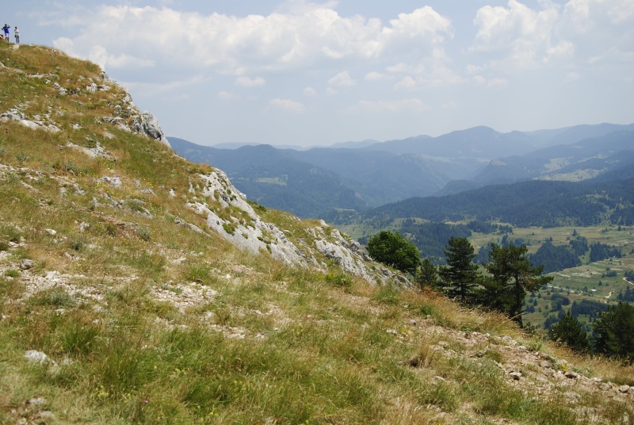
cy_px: 212
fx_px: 794
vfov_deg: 30.0
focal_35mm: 45
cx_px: 317
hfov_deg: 43.5
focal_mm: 30
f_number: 8
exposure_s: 1/160
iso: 100
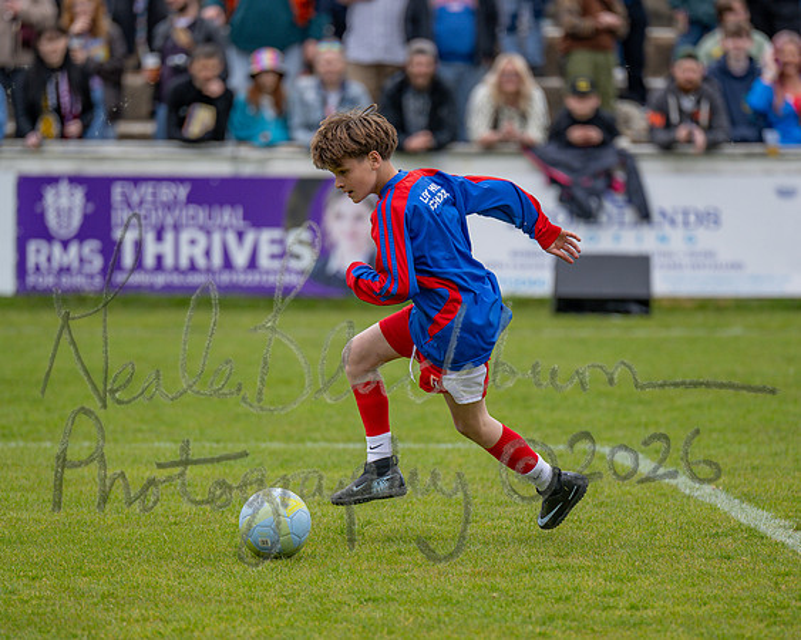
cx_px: 438
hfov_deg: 6.0
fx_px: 7602
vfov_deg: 4.8
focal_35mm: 321
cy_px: 367
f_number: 2.8
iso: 125
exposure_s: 1/1250
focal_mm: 200
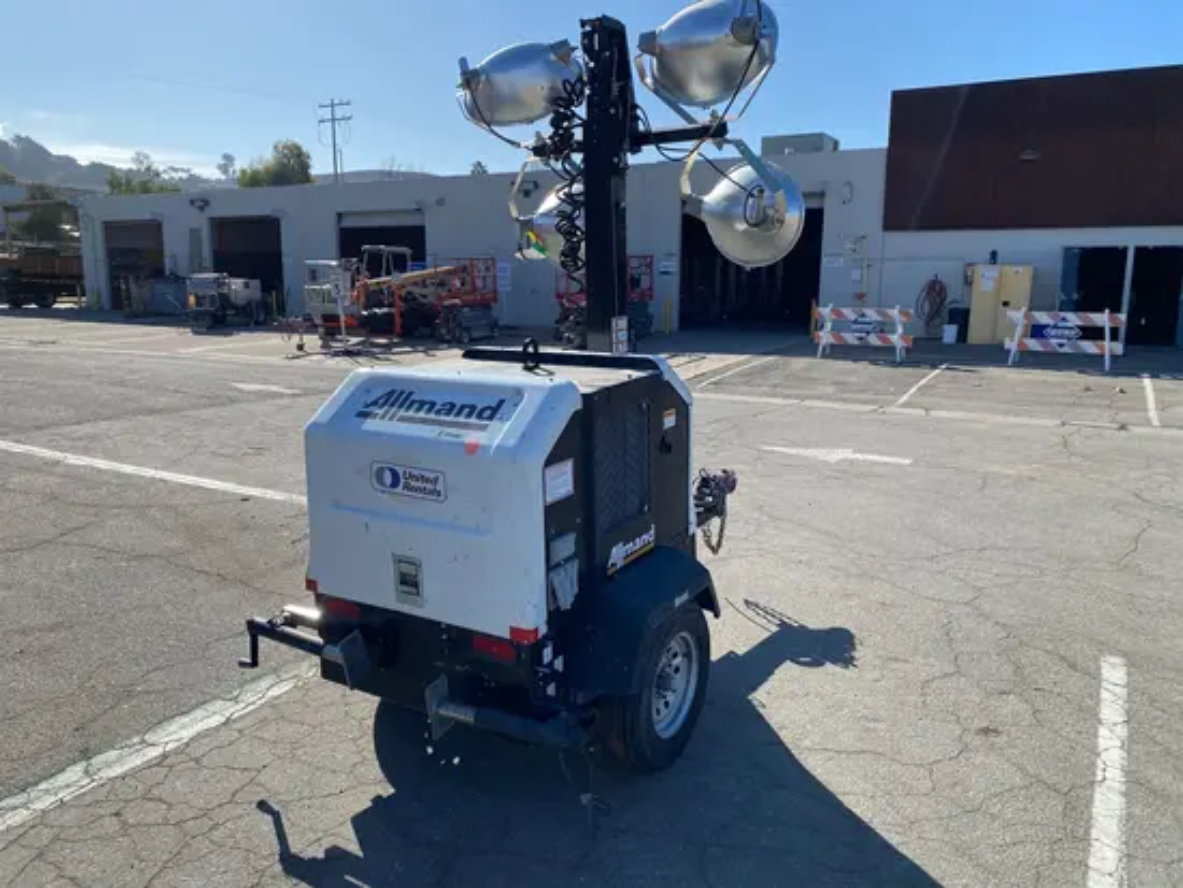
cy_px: 444
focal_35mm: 26
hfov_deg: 67.3
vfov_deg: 53.1
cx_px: 592
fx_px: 889
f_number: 1.8
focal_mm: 4.25
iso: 32
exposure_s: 1/2358
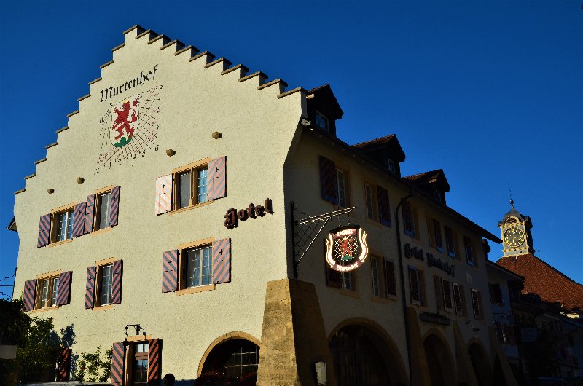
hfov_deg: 53.2
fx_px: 582
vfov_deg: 36.7
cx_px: 292
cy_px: 193
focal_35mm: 36
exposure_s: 1/320
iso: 320
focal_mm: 24
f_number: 11
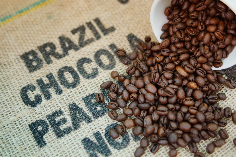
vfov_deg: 31.8
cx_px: 118
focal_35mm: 42
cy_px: 78
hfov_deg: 46.4
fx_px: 275
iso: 1600
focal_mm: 28
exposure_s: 1/320
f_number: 1.8
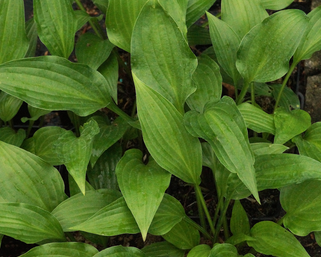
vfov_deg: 9.0
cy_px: 128
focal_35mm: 172
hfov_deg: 11.2
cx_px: 130
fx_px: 1634
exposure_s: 1/125
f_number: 14
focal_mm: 100
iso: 3200
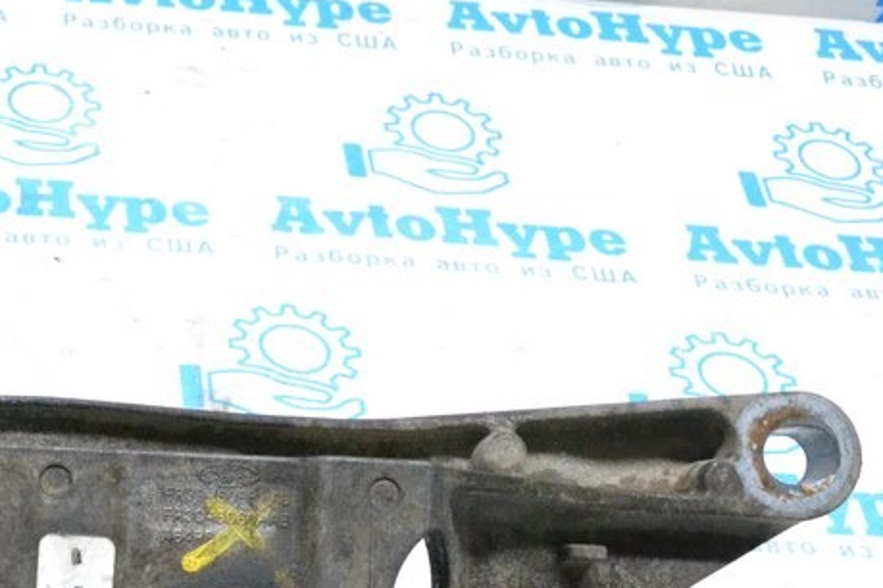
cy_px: 576
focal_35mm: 87
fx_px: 2134
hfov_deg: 22.5
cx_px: -2
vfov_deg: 15.4
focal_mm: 26
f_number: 9
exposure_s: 1/160
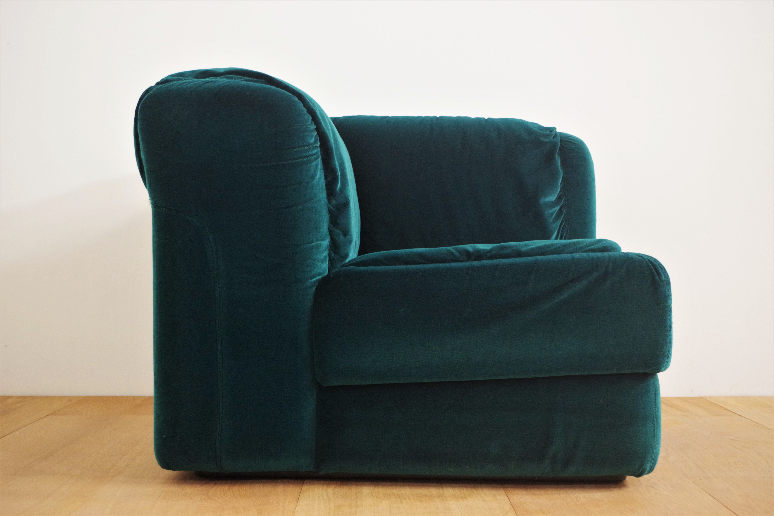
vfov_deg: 31.9
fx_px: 903
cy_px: 258
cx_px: 387
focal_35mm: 42
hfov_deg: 46.4
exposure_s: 1/60
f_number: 4
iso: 3200
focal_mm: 28.13
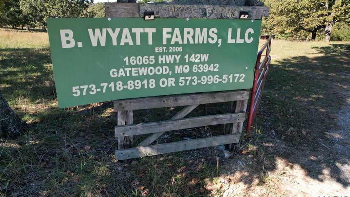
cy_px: 85
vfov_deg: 47.6
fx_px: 223
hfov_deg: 76.3
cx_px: 170
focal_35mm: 24
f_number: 2.8
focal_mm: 8.38
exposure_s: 1/640
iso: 100
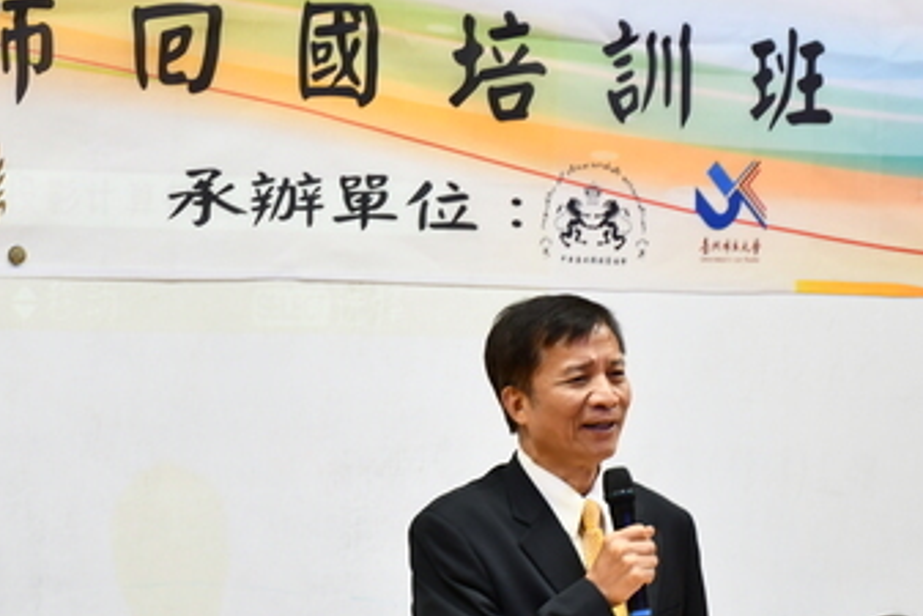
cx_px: 438
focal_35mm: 182
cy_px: 475
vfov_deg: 7.5
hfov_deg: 11.3
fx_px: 4668
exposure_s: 1/40
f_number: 5
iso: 800
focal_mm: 66
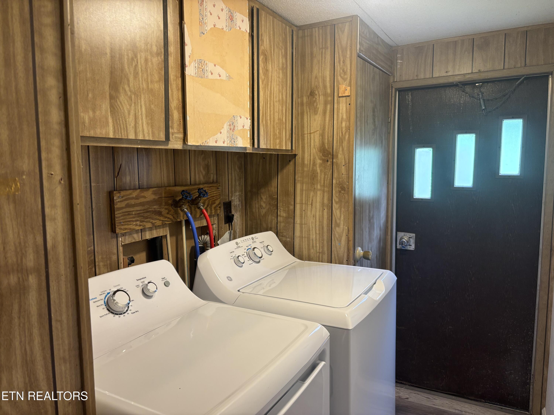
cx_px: 277
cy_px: 208
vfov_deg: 53.1
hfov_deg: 67.3
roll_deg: +0.9
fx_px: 416
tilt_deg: -6.5
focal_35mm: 26
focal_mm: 5.96
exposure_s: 1/60
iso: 100
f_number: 1.6
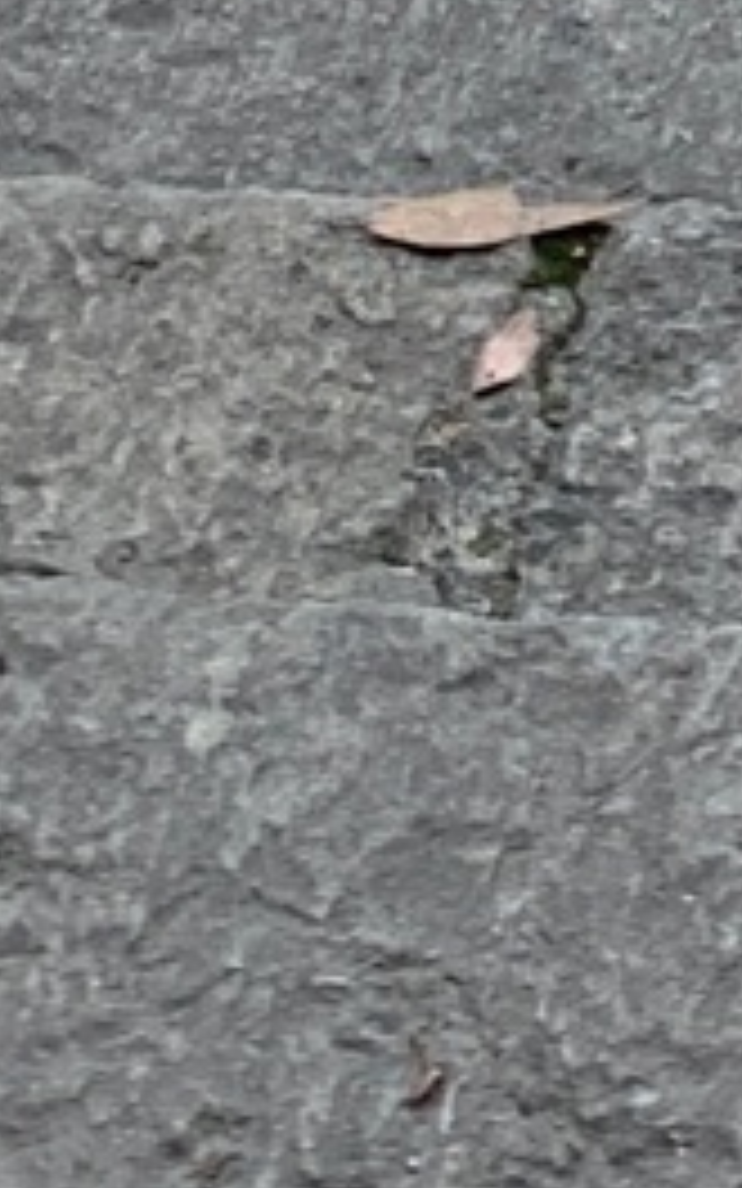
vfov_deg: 9.1
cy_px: -1544
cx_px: 2392
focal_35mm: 209
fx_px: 6762
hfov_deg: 5.8
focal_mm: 4.25
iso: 25
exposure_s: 1/213
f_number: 1.8
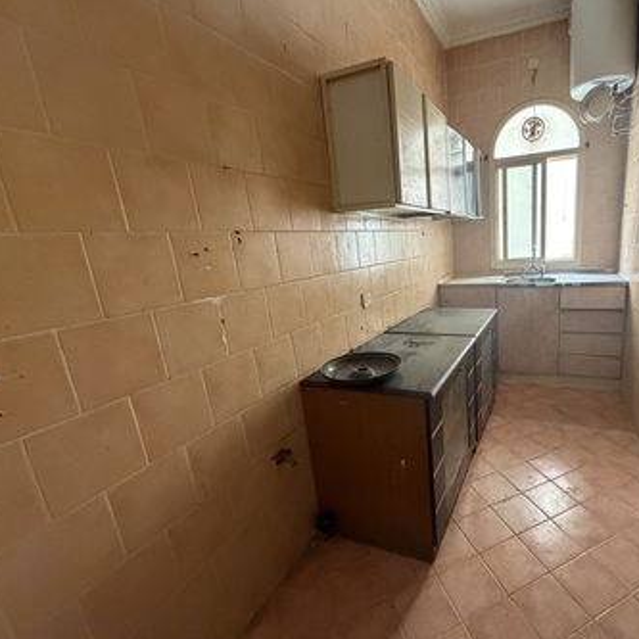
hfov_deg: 81.2
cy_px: 323
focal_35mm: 17
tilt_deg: -13.4
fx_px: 355
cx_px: 425
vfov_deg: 84.0
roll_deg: +3.6
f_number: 2.2
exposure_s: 1/50
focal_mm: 2.22
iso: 500
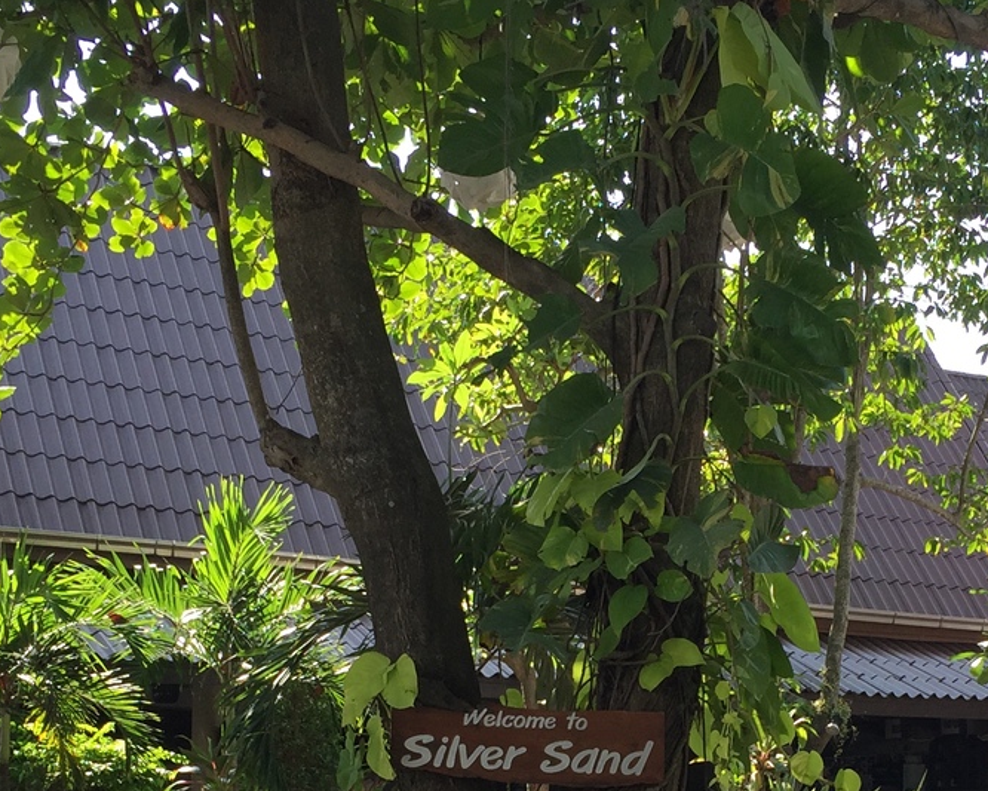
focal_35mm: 68
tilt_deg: +2.7
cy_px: 766
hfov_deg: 27.7
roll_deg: -1.1
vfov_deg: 21.8
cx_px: 672
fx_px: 1989
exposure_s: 1/353
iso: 32
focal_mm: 4.15
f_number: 2.2
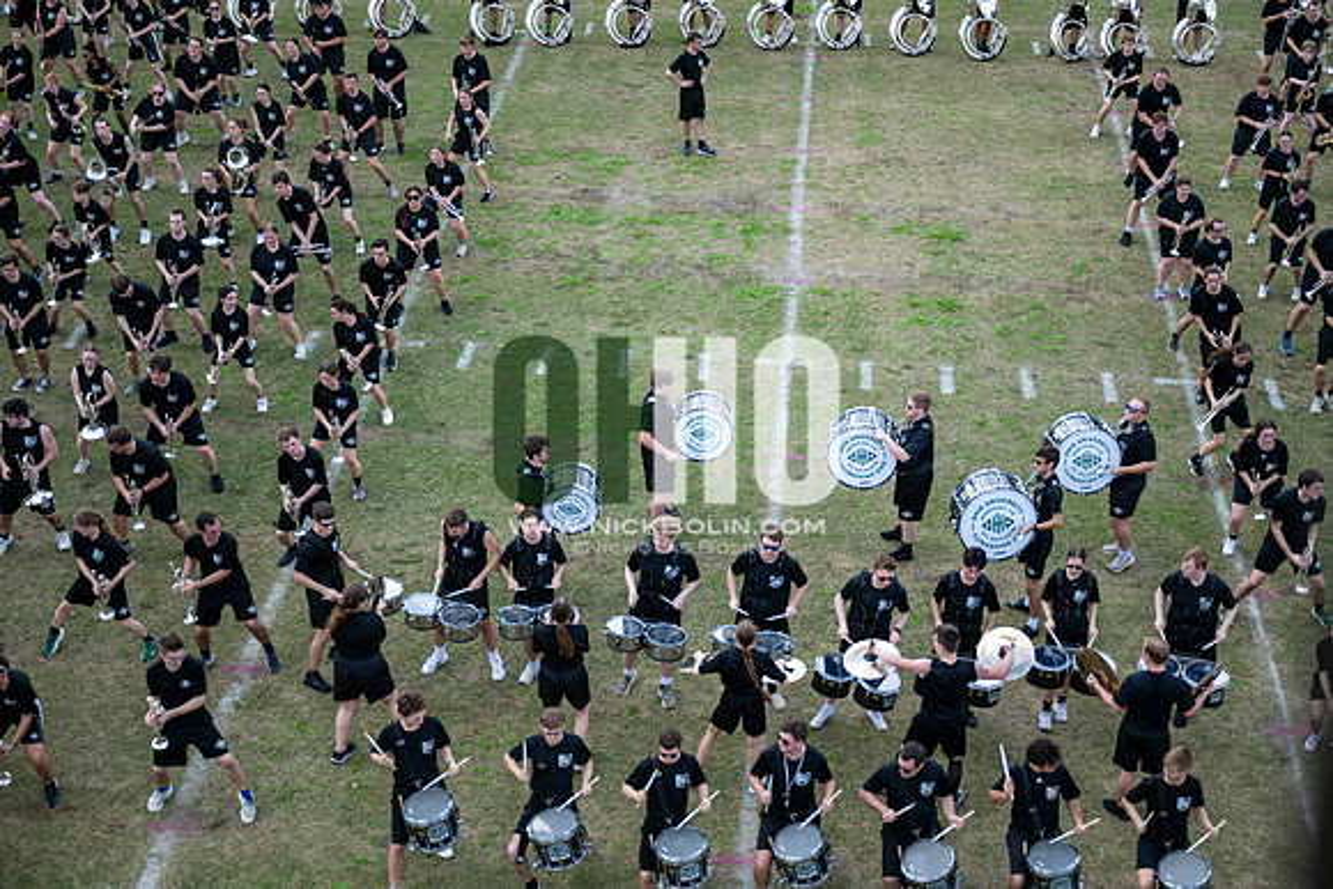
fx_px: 2148
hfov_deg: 34.5
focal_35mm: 58
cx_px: 666
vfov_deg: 23.4
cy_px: 444
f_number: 2.8
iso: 250
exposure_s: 1/1250
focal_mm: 58
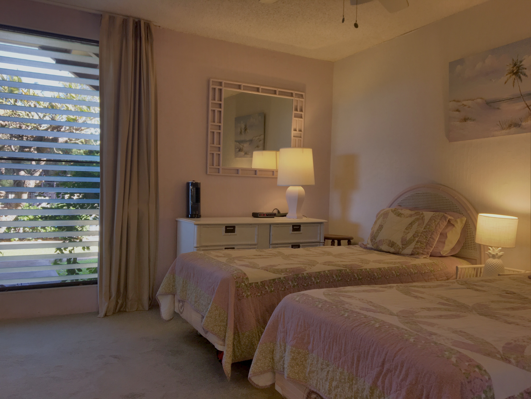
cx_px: 266
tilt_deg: -0.2
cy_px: 200
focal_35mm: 29
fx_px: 445
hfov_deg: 61.7
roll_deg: -1.3
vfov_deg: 48.2
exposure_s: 1/131
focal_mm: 4.15
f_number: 2.2
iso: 25
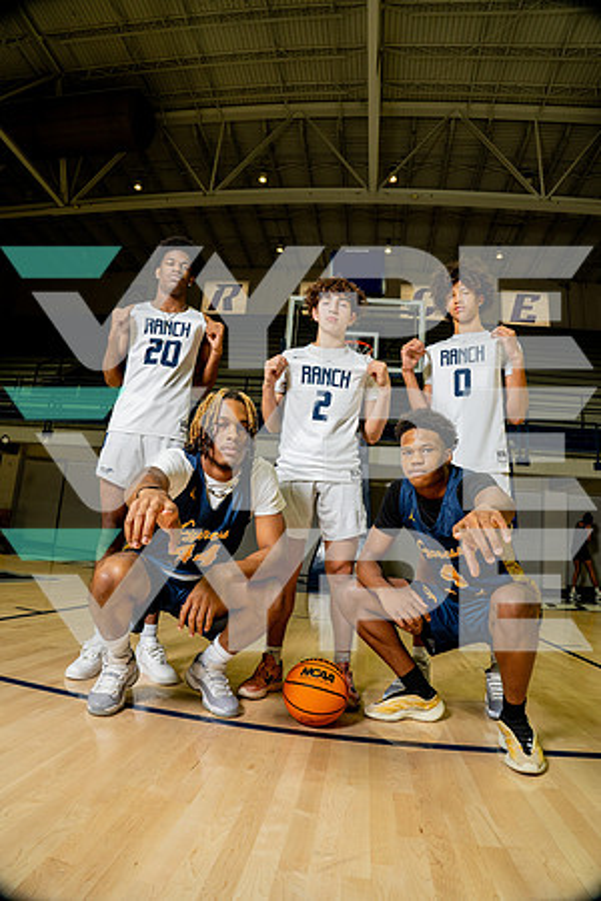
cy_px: 450
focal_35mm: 20
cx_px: 300
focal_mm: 20
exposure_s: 1/250
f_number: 7.1
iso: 640
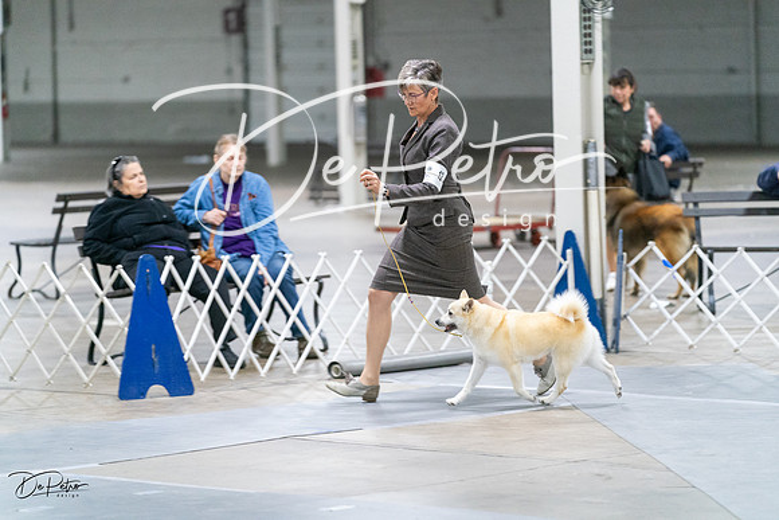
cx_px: 390
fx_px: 3333
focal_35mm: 154
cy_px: 260
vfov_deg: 8.9
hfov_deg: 13.3
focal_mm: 154
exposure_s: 1/200
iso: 5000
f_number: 2.8
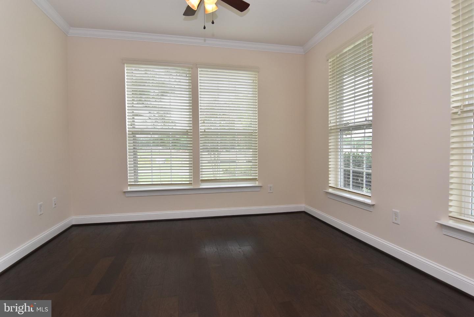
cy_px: 158
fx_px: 237
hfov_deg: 90.0
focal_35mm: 18
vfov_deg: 67.5
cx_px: 237
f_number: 8
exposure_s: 1/160
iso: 800
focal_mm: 12
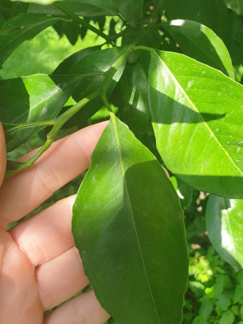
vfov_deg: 67.3
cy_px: 162
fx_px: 243
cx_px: 122
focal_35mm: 26
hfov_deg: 53.1
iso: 50
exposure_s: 1/189
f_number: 2.4
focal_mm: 4.3
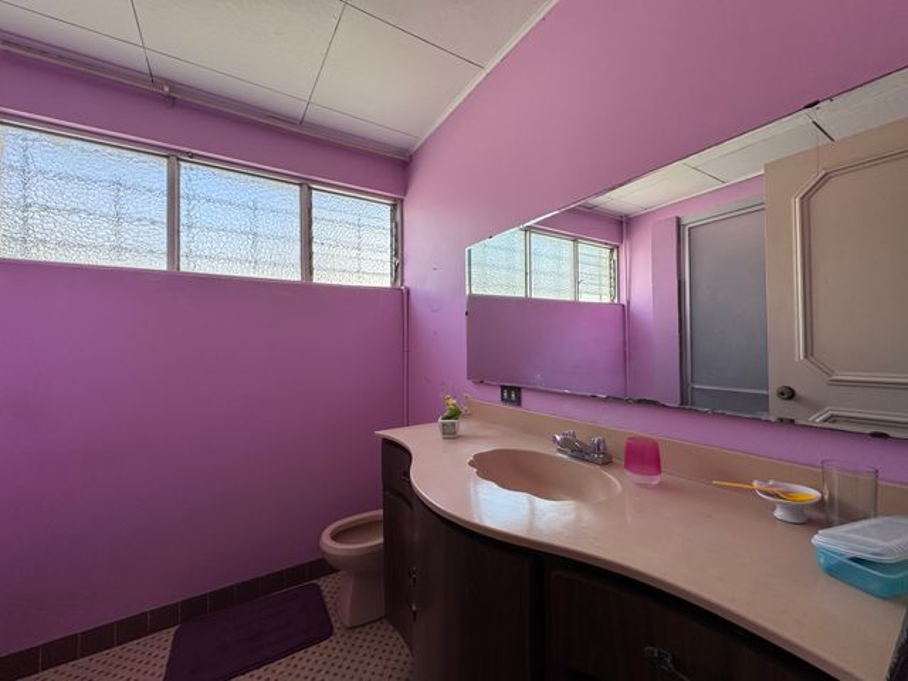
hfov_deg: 102.1
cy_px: 340
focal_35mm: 14
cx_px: 454
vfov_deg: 85.7
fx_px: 367
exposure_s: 1/188
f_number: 2.2
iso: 40
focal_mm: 2.22
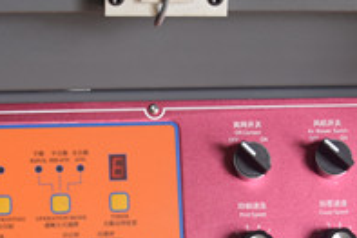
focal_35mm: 128
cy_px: 175
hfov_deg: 16.0
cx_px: 183
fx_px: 1269
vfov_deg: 10.7
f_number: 4.5
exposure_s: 1/80
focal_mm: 21
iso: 400
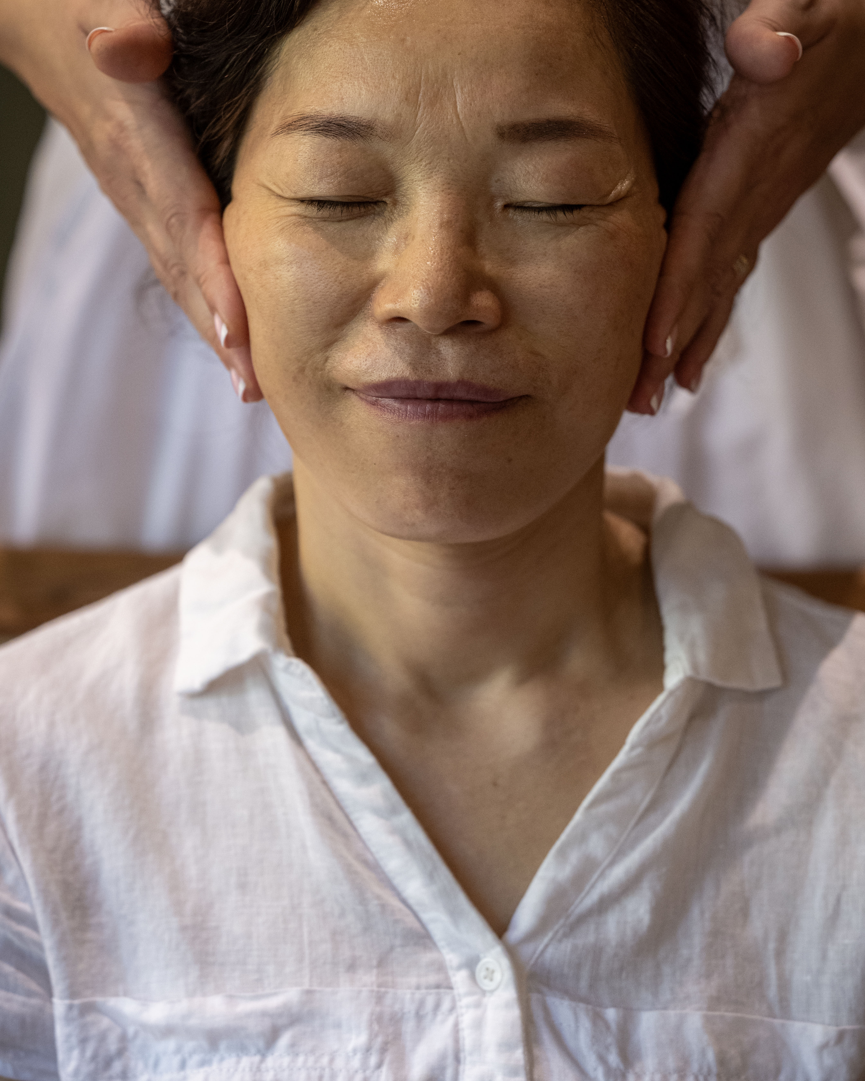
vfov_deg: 15.6
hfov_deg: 12.5
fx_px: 3936
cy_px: 466
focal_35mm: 123
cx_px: 461
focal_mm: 84
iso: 1000
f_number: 2.8
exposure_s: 1/200
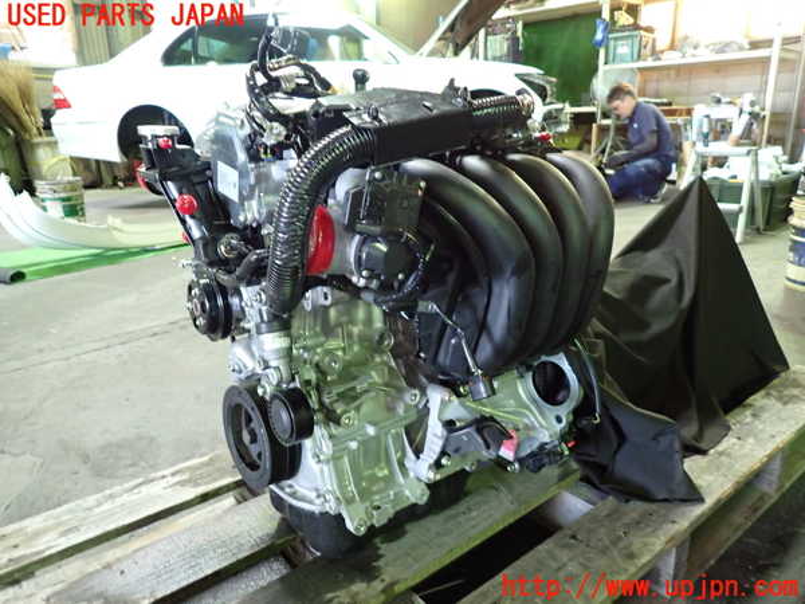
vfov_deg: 54.9
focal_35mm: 25
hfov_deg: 69.4
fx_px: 581
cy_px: 302
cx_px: 402
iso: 500
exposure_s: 1/30
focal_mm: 4.5
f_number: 2
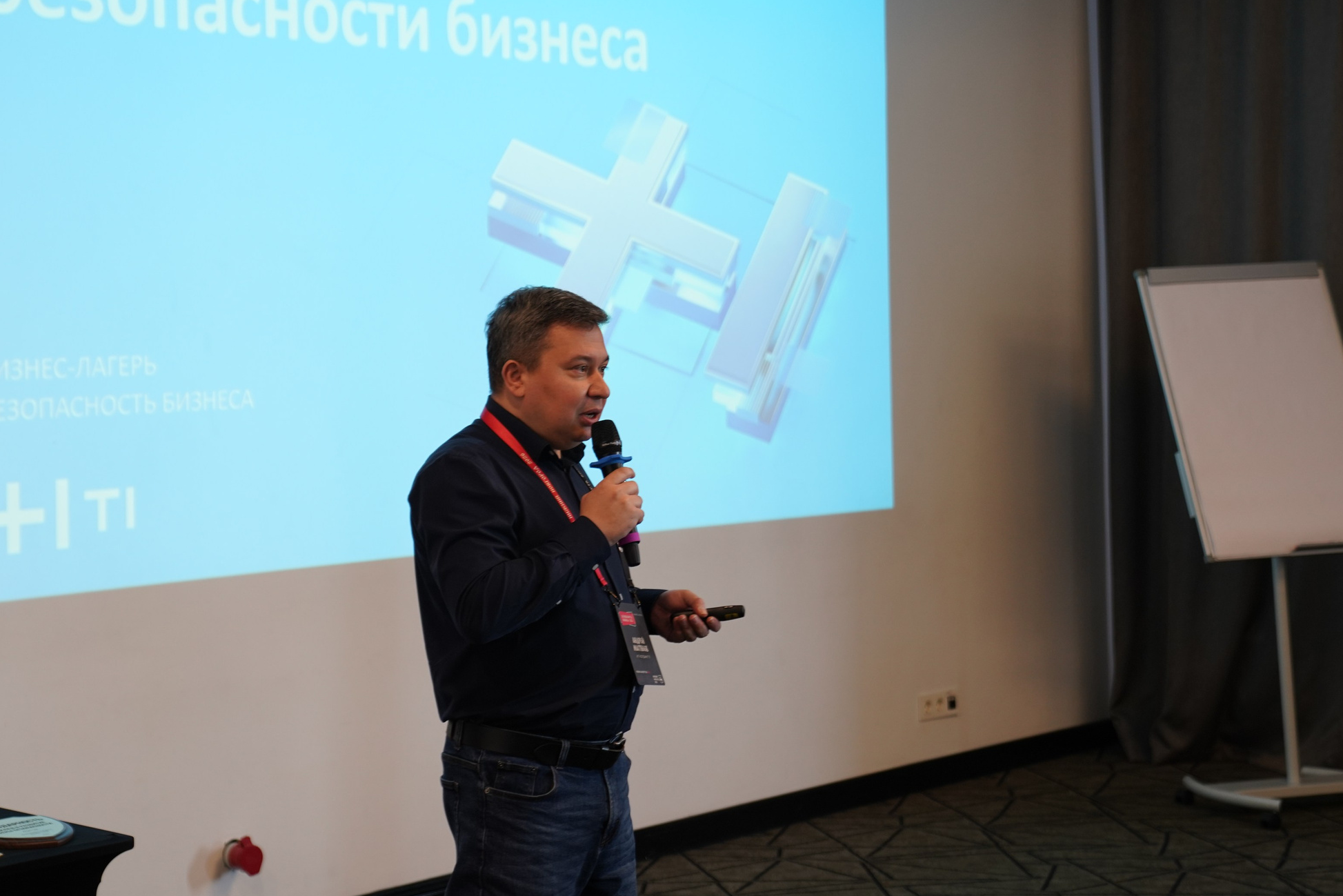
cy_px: 355
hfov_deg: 28.4
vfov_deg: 19.2
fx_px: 2649
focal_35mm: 71
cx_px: 562
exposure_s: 1/60
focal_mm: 54
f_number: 2.8
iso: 500
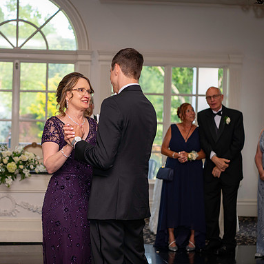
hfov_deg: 19.2
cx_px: 91
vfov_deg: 19.3
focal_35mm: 90
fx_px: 777
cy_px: 132
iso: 800
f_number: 3.5
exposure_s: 1/125
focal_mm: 70
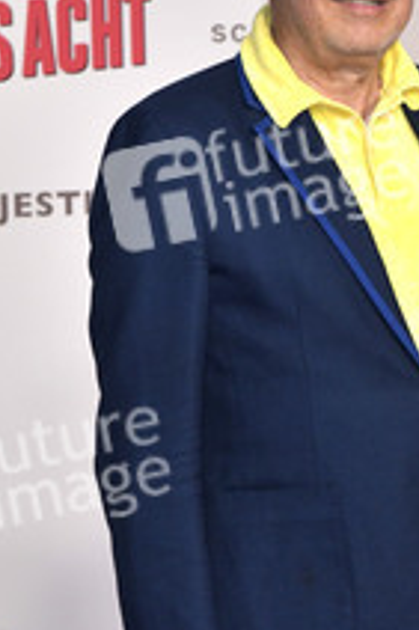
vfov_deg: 15.5
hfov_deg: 10.3
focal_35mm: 132
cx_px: 342
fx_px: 2308
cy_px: 330
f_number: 7.1
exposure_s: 1/160
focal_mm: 70
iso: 1600
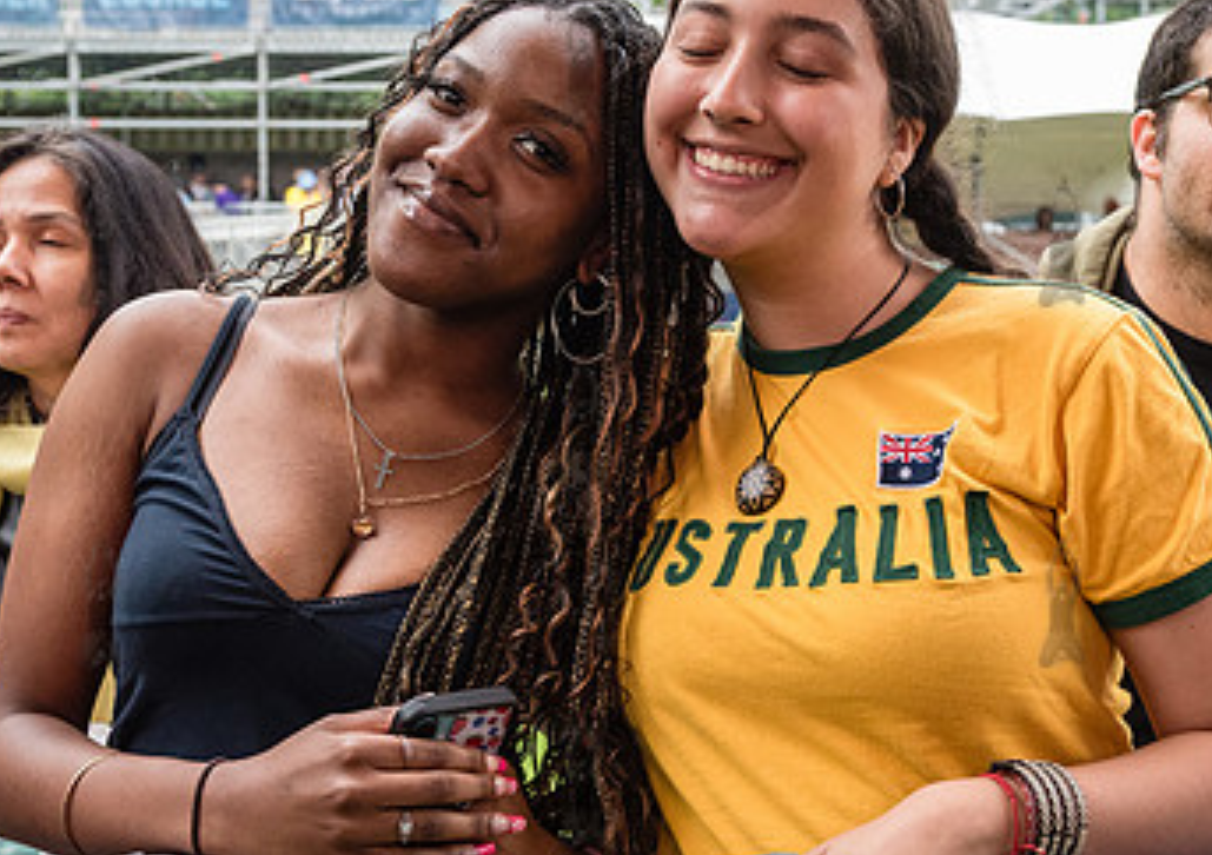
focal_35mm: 58
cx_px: 656
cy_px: 421
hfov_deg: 33.9
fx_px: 1988
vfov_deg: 24.3
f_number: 4.5
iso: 2000
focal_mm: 32
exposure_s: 1/500
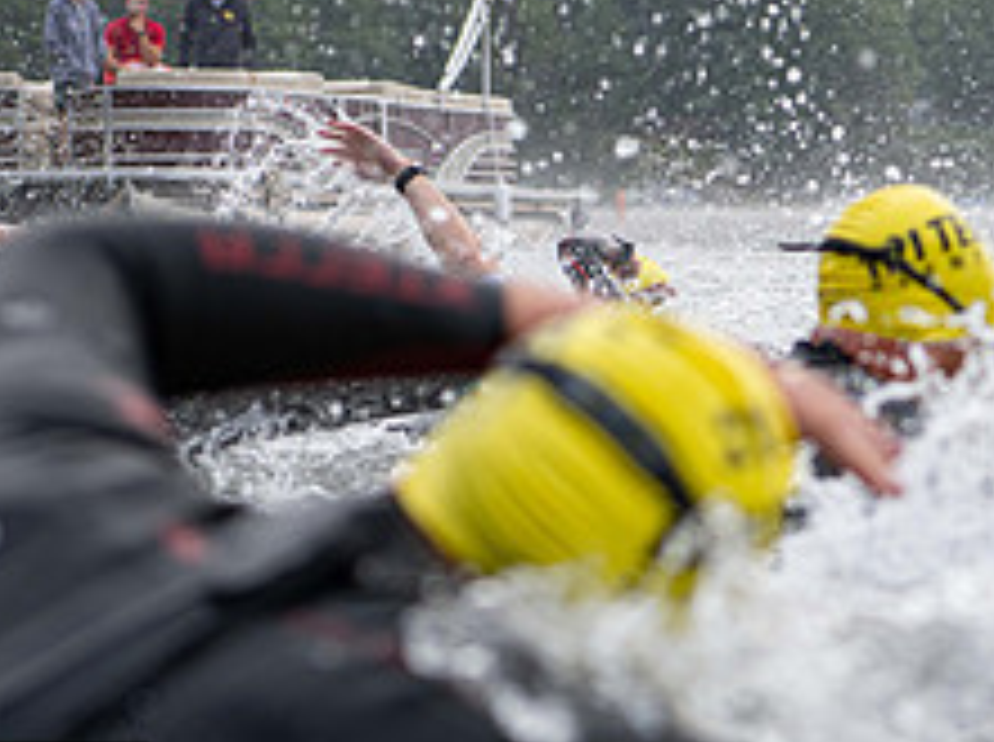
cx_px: 814
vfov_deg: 8.4
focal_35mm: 177
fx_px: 5074
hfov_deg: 11.1
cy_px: 510
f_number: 4
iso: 320
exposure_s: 1/640
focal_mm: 70
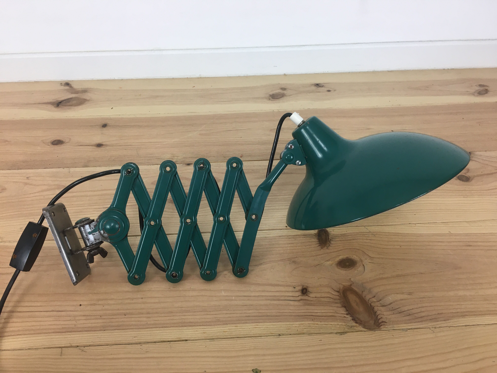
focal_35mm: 29
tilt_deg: -41.6
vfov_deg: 48.2
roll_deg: +0.9
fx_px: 416
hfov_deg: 61.7
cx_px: 248
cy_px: 186
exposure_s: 1/33
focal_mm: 4.15
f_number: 2.2
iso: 32
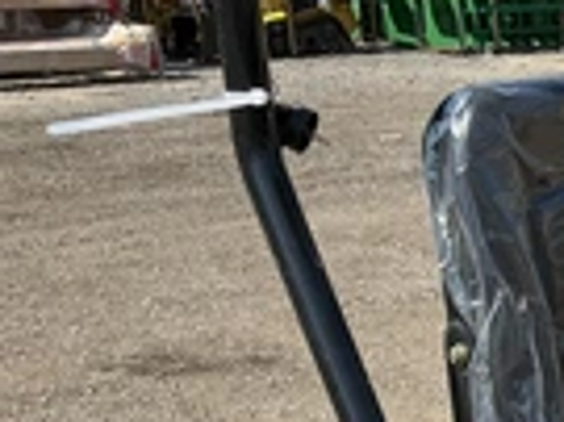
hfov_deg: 19.9
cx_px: 827
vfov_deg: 16.4
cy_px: 506
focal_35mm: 86
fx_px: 1400
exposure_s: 1/1342
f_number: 1.8
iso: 25
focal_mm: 3
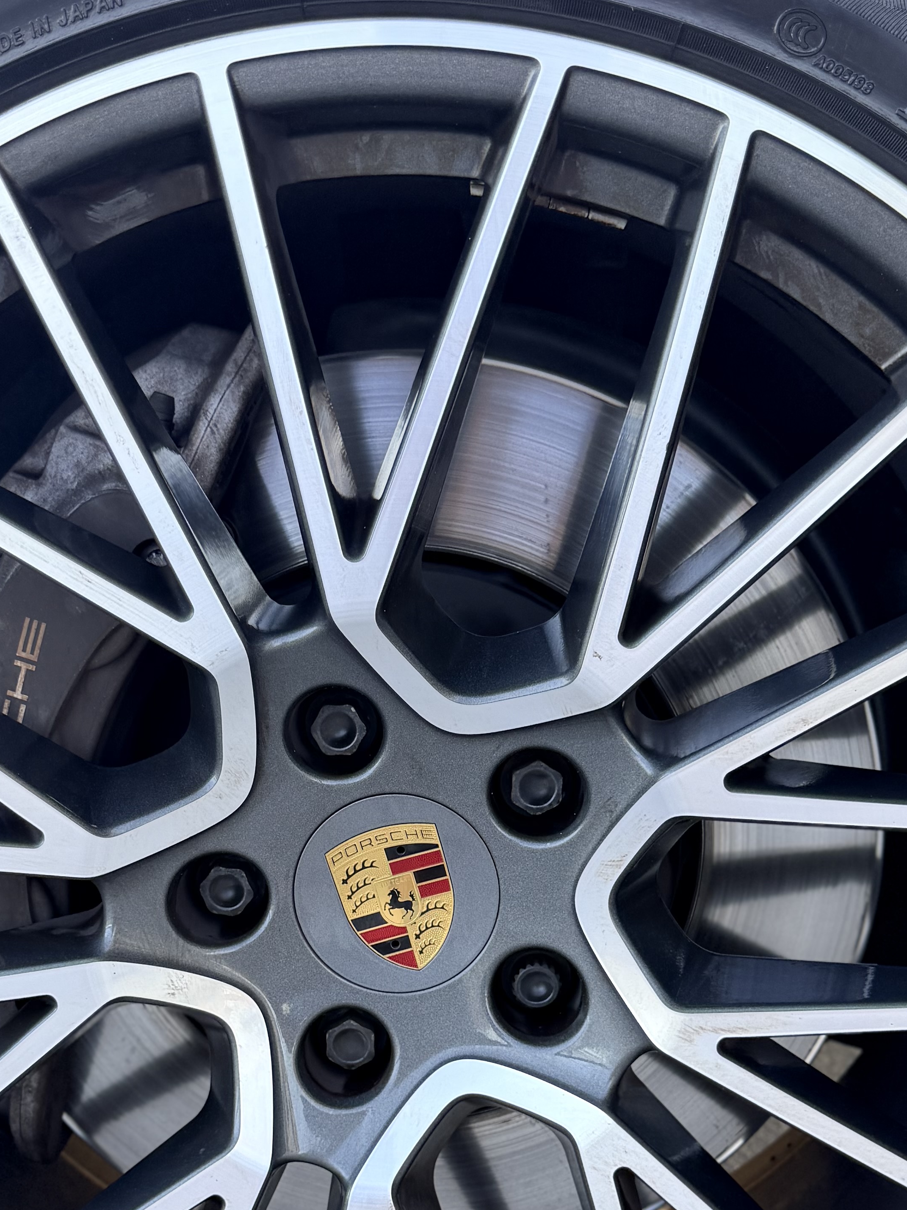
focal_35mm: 48
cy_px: 870
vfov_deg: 38.9
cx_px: 424
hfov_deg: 30.3
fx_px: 1677
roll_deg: +0.0
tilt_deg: -19.2
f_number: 1.78
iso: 80
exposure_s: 1/174
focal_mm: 6.76
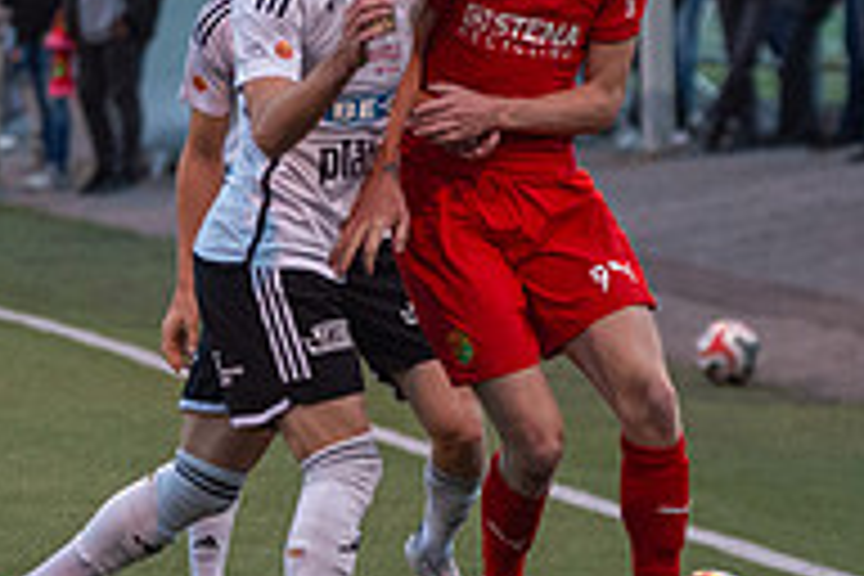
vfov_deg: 3.7
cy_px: 284
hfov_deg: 5.6
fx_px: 8855
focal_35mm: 369
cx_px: 454
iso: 8000
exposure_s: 1/1000
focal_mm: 122
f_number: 3.2
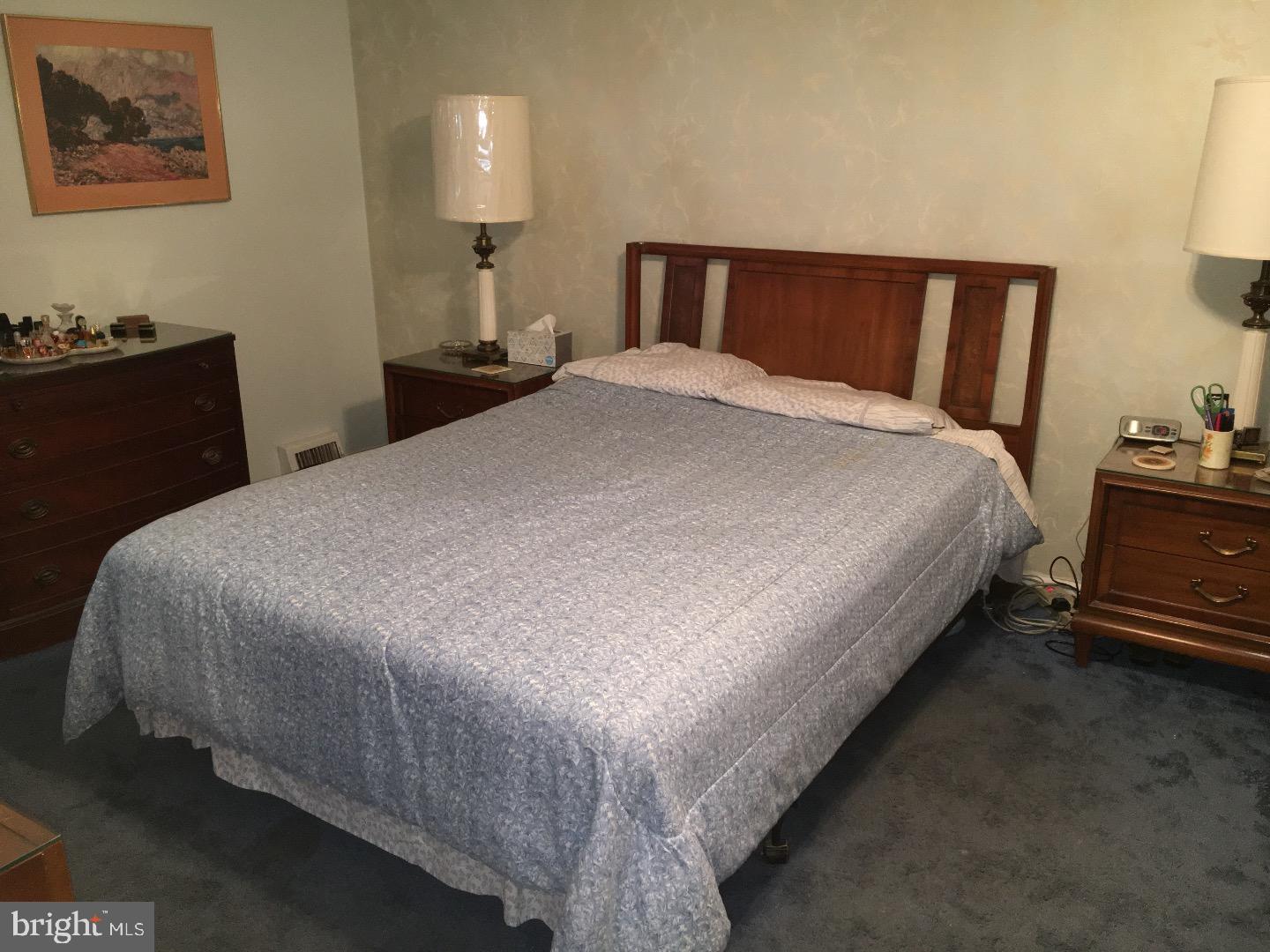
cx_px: 635
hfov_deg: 61.7
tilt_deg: -18.4
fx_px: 1064
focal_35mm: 29
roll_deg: -0.2
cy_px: 476
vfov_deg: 48.2
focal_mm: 4.15
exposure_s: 1/16
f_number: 2.2
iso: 80
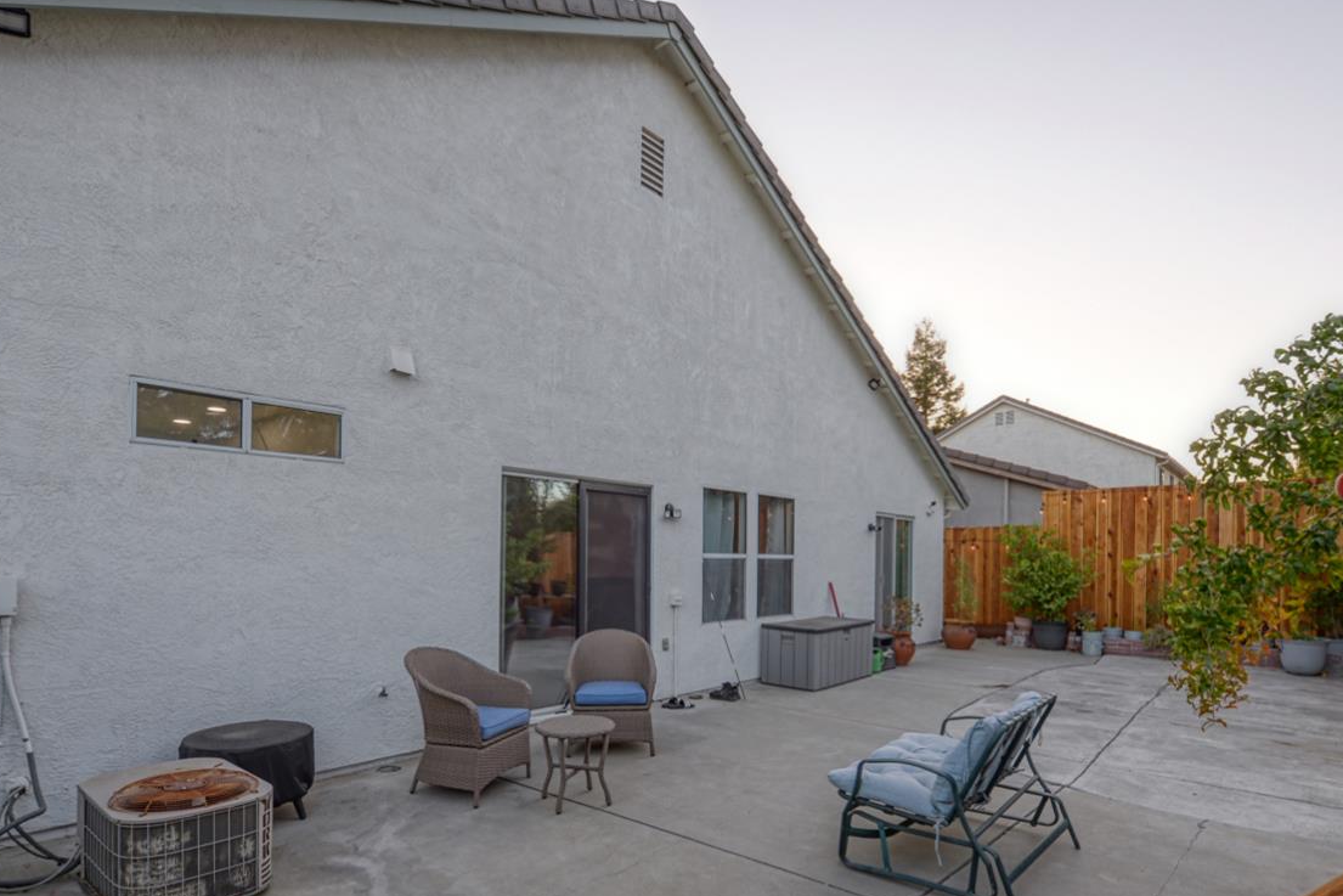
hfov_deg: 86.9
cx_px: 679
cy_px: 577
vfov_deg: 63.4
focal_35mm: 19
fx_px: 709
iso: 400
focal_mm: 14
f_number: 10
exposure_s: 1/40
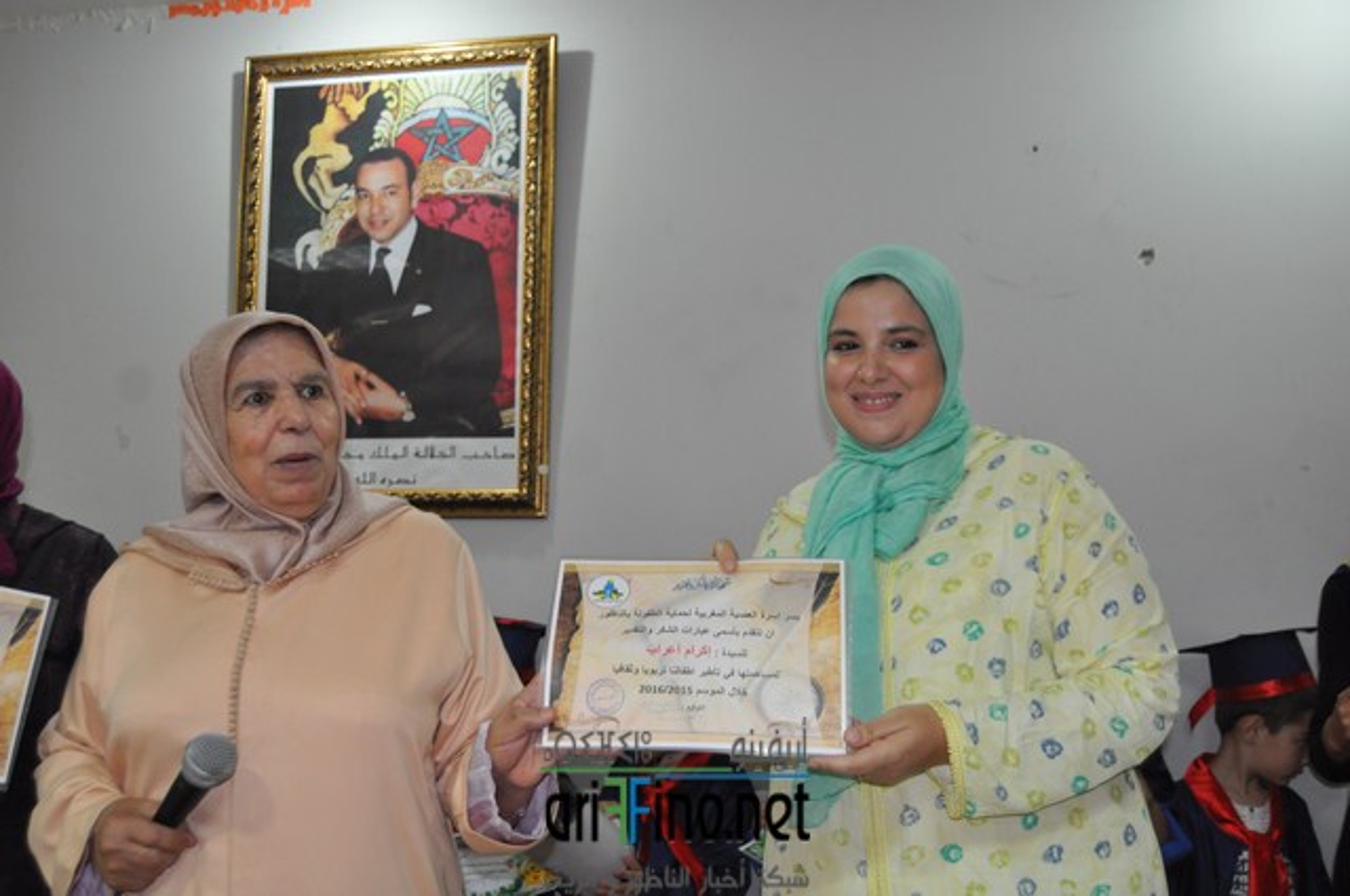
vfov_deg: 34.1
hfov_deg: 49.6
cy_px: 448
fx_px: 1461
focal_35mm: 39
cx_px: 675
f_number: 4
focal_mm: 26
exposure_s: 1/60
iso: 800
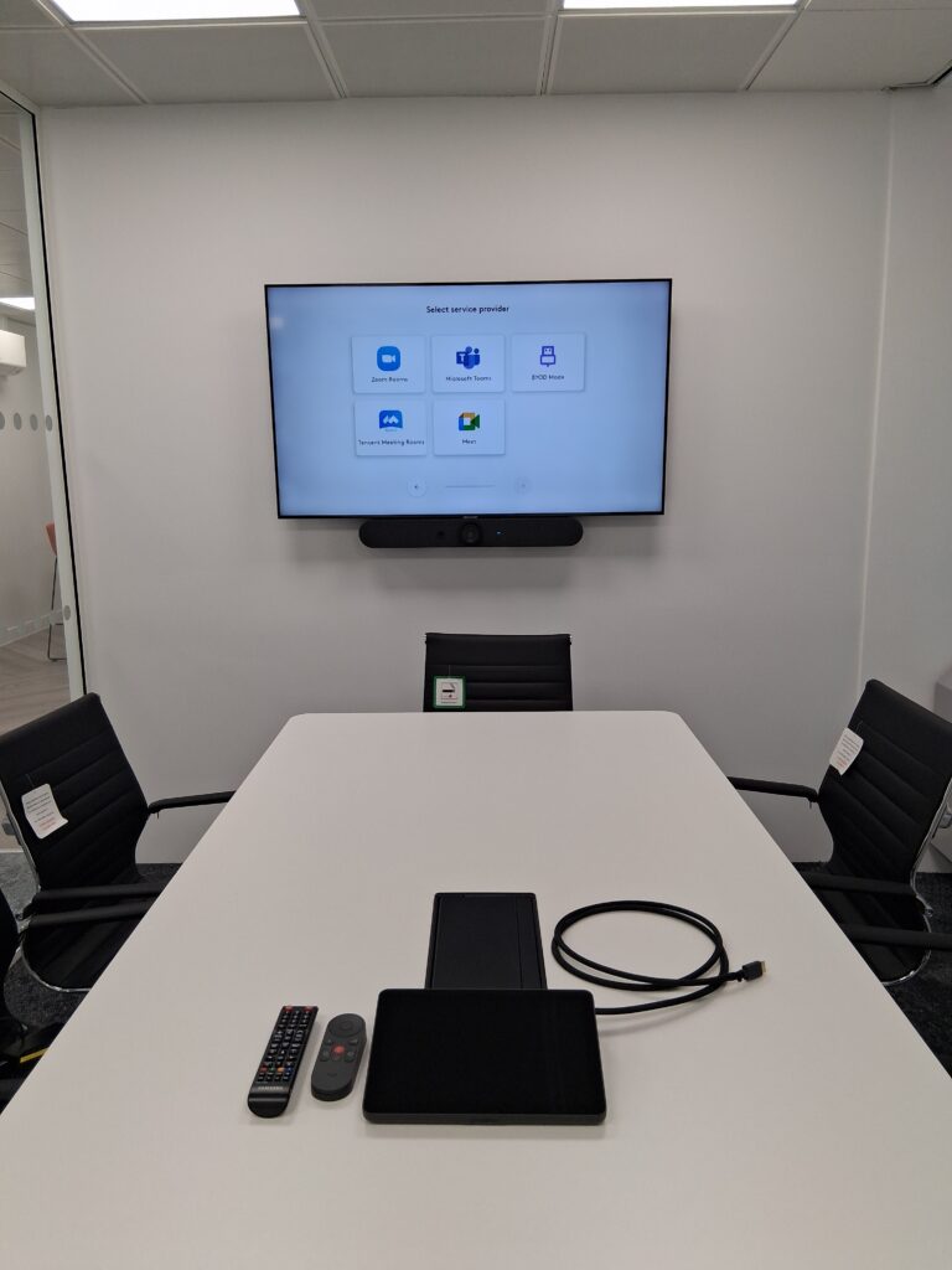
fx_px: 953
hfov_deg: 53.1
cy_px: 635
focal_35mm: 26
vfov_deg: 67.3
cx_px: 476
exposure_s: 1/100
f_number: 1.8
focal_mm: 3.98
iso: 64
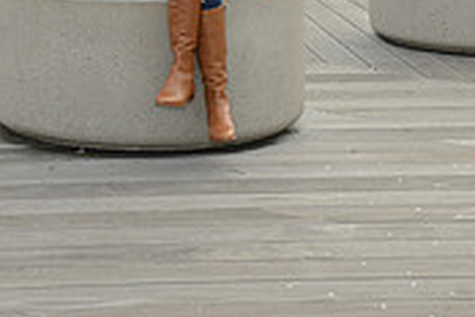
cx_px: 131
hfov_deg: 15.4
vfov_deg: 9.9
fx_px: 1755
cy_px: -206
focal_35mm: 133
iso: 250
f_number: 7.1
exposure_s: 1/250
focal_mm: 40
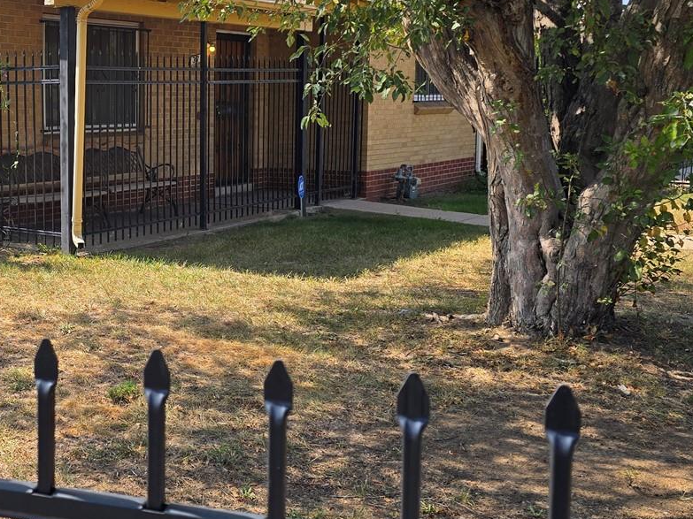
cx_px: 60
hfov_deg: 37.6
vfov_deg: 30.7
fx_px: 941
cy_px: 191
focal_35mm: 47
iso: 12
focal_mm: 6.3
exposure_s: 1/579
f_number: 1.7
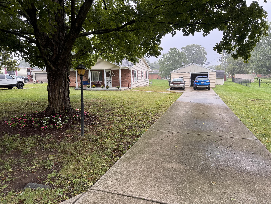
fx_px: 196
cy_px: 103
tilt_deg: -8.2
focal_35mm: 25
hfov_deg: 69.4
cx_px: 136
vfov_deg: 54.9
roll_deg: +0.7
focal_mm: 6.76
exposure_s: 1/121
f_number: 1.78
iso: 64
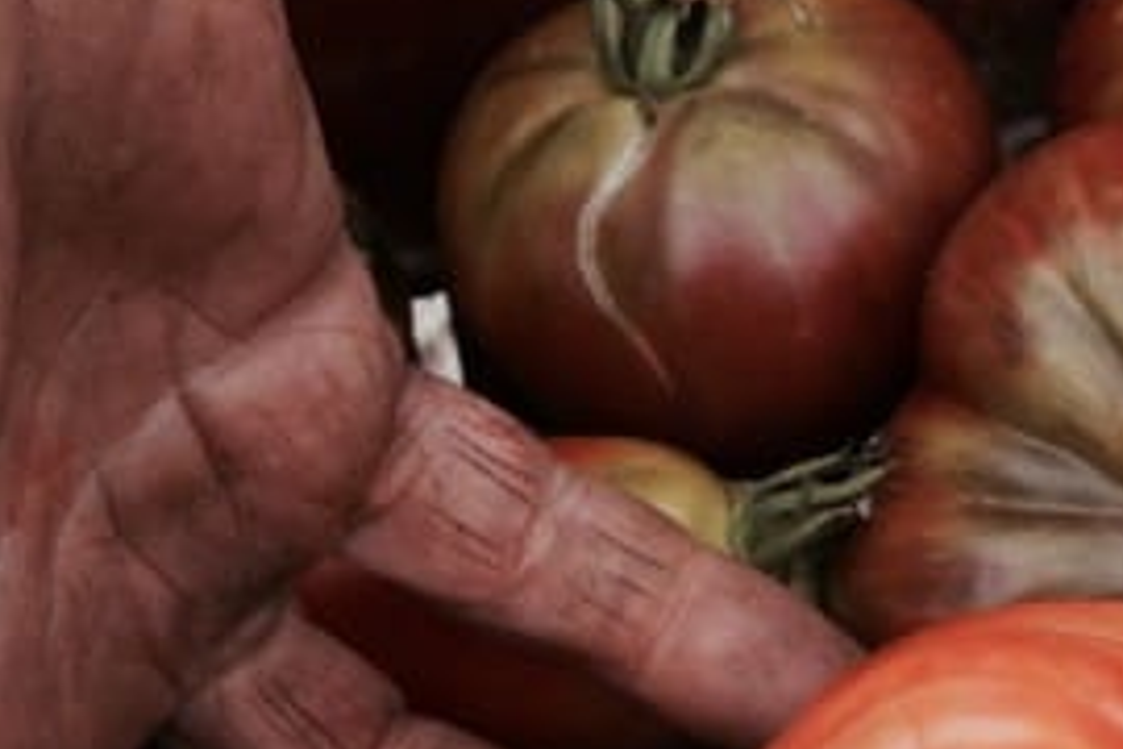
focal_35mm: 111
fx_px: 3455
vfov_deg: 12.1
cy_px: 886
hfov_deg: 17.8
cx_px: 1235
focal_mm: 21
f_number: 8
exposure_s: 1/100
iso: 100
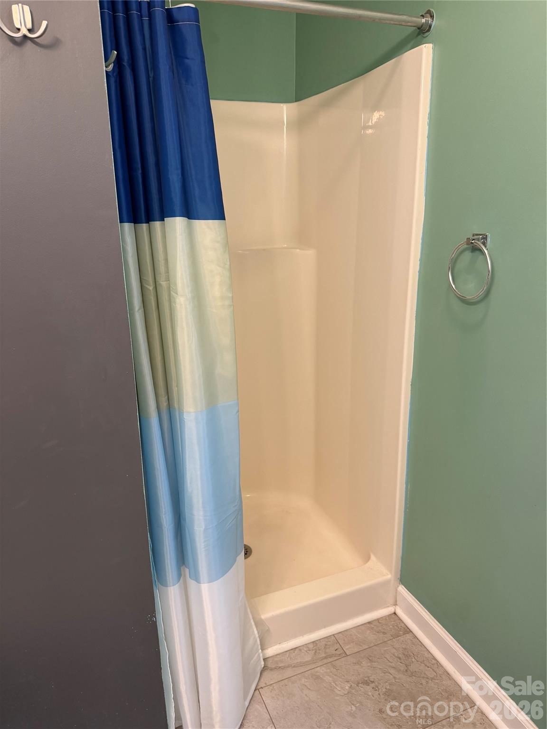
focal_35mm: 24
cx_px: 274
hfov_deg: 56.8
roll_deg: +1.9
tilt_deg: -13.0
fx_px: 506
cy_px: 364
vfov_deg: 71.6
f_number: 1.78
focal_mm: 6.76
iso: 250
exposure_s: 1/60
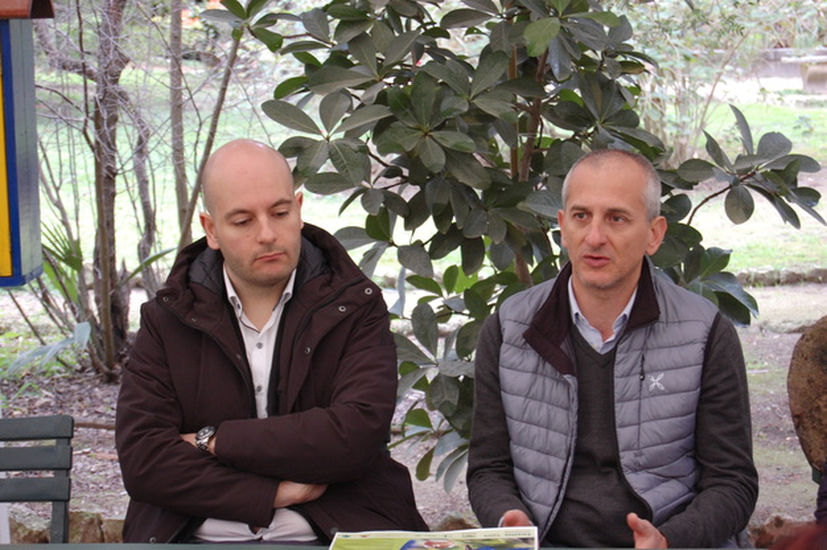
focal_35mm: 82
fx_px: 1893
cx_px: 414
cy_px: 275
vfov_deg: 16.5
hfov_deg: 24.6
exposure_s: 1/50
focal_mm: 55
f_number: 5.6
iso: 800
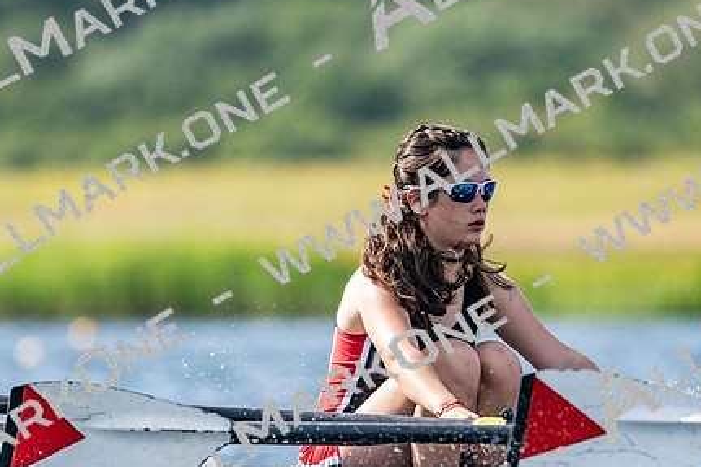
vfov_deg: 1.7
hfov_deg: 2.6
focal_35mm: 808
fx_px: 15727
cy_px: 290
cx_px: 459
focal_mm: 400
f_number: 4.5
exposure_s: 1/2500
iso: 280
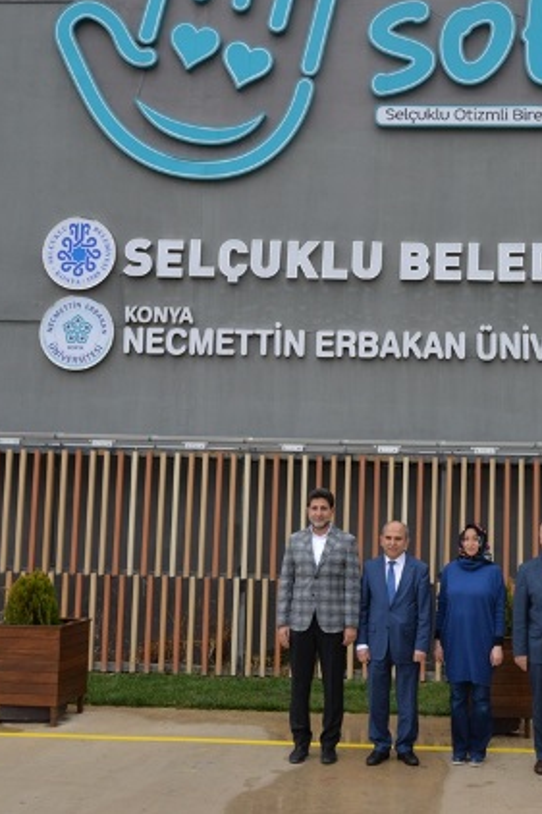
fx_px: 994
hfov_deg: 30.0
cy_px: 405
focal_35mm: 44
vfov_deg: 44.5
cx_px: 405
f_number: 11
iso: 1250
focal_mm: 29
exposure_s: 1/500
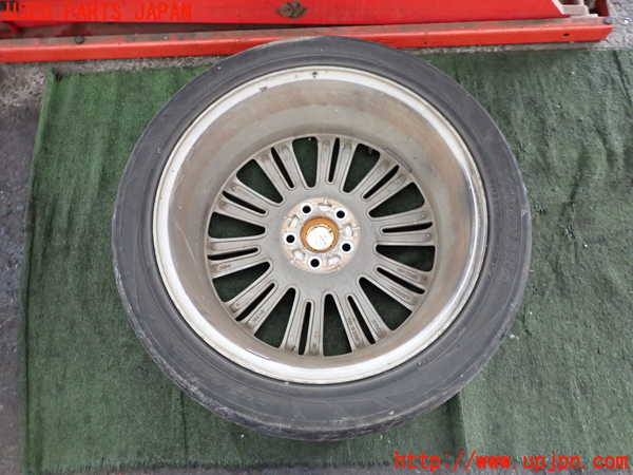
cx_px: 316
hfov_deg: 69.4
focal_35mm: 25
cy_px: 238
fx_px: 457
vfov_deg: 54.9
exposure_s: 1/30
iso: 640
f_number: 2
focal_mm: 4.5
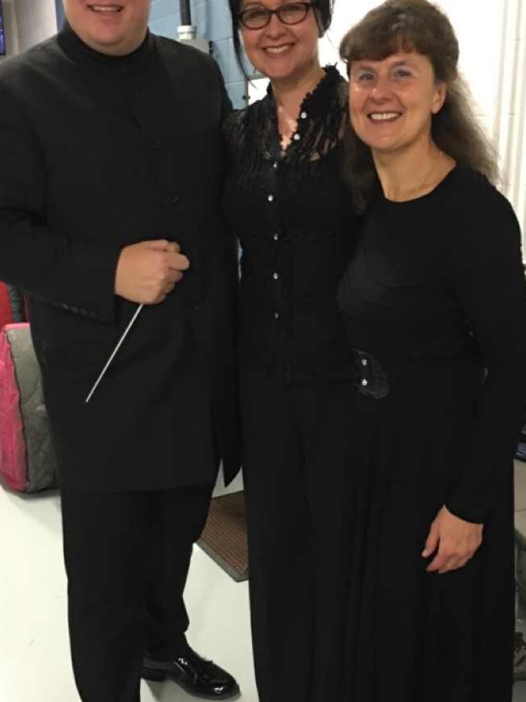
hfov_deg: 33.6
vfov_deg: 43.7
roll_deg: +1.6
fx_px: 871
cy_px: 405
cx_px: 244
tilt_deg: -17.1
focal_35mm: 43
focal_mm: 4.15
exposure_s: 1/4
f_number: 2.2
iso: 80
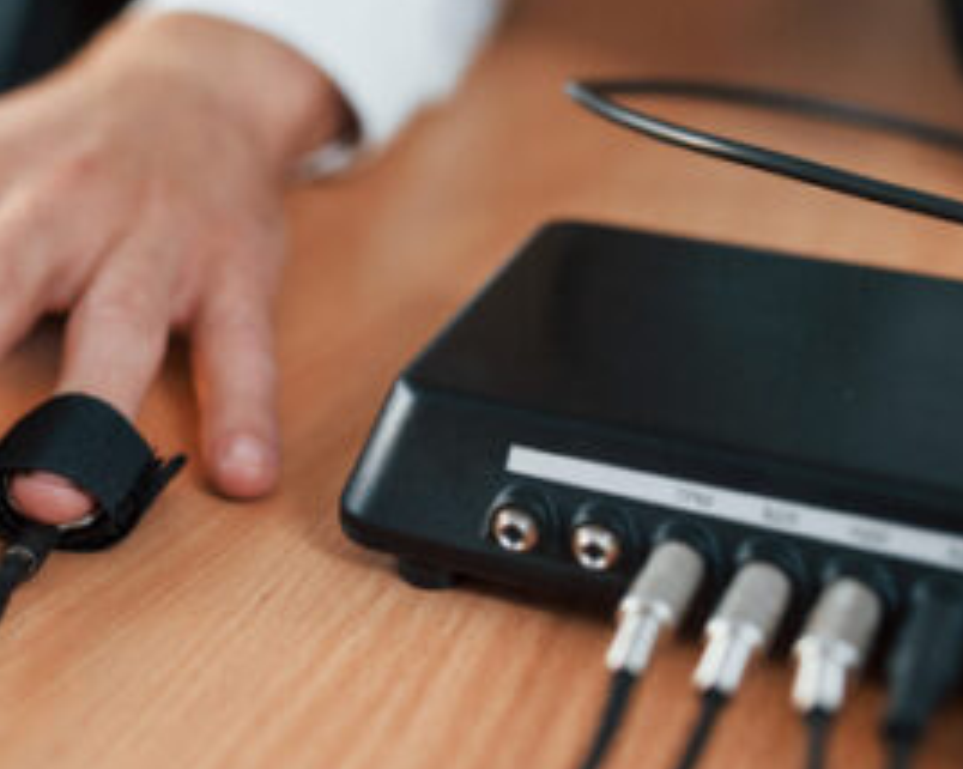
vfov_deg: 22.9
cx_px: 185
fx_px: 1880
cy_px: 194
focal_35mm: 66
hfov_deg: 28.1
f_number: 2.2
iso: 400
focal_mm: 35
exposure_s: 1/200
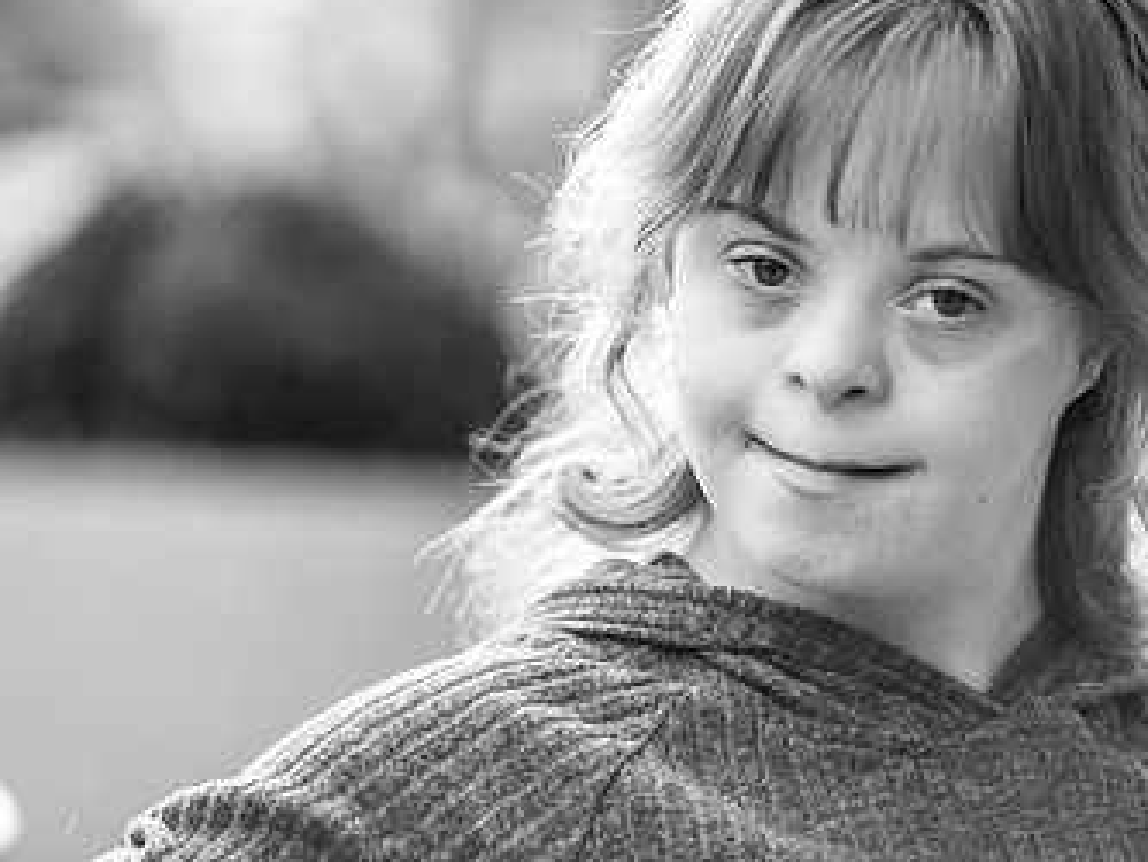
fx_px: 5308
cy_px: 371
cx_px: 779
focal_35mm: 160
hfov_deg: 12.3
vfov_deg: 9.3
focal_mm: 85
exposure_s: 1/160
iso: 160
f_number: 1.8
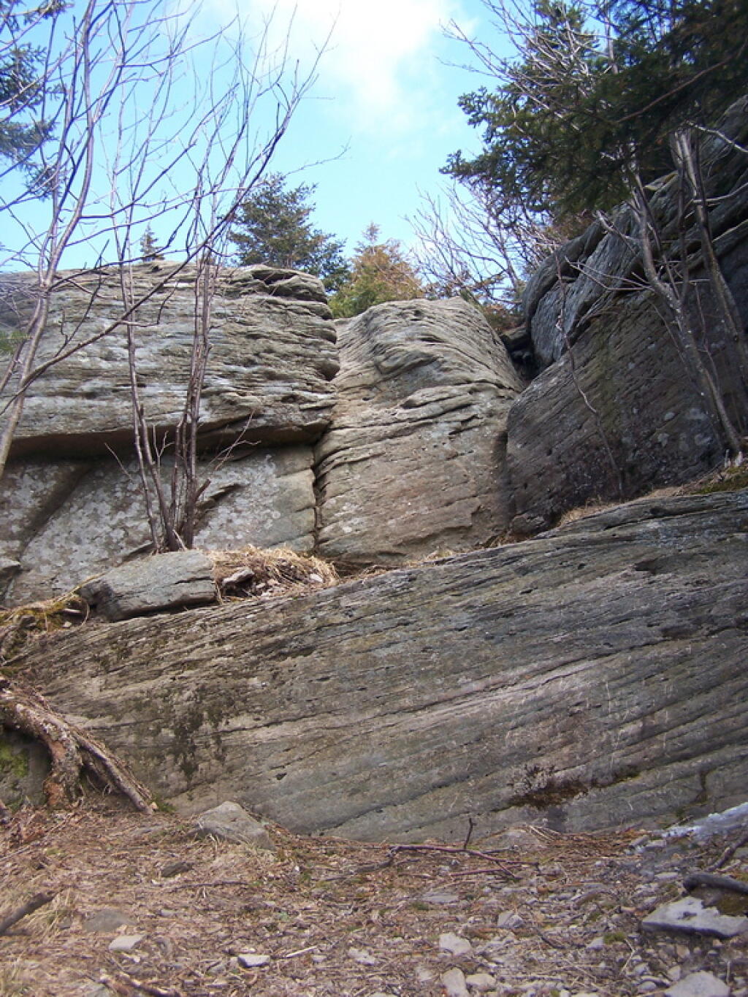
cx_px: 374
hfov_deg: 37.7
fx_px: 1095
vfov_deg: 49.0
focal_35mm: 38
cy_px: 498
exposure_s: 1/200
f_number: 2.8
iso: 80
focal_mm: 6.3
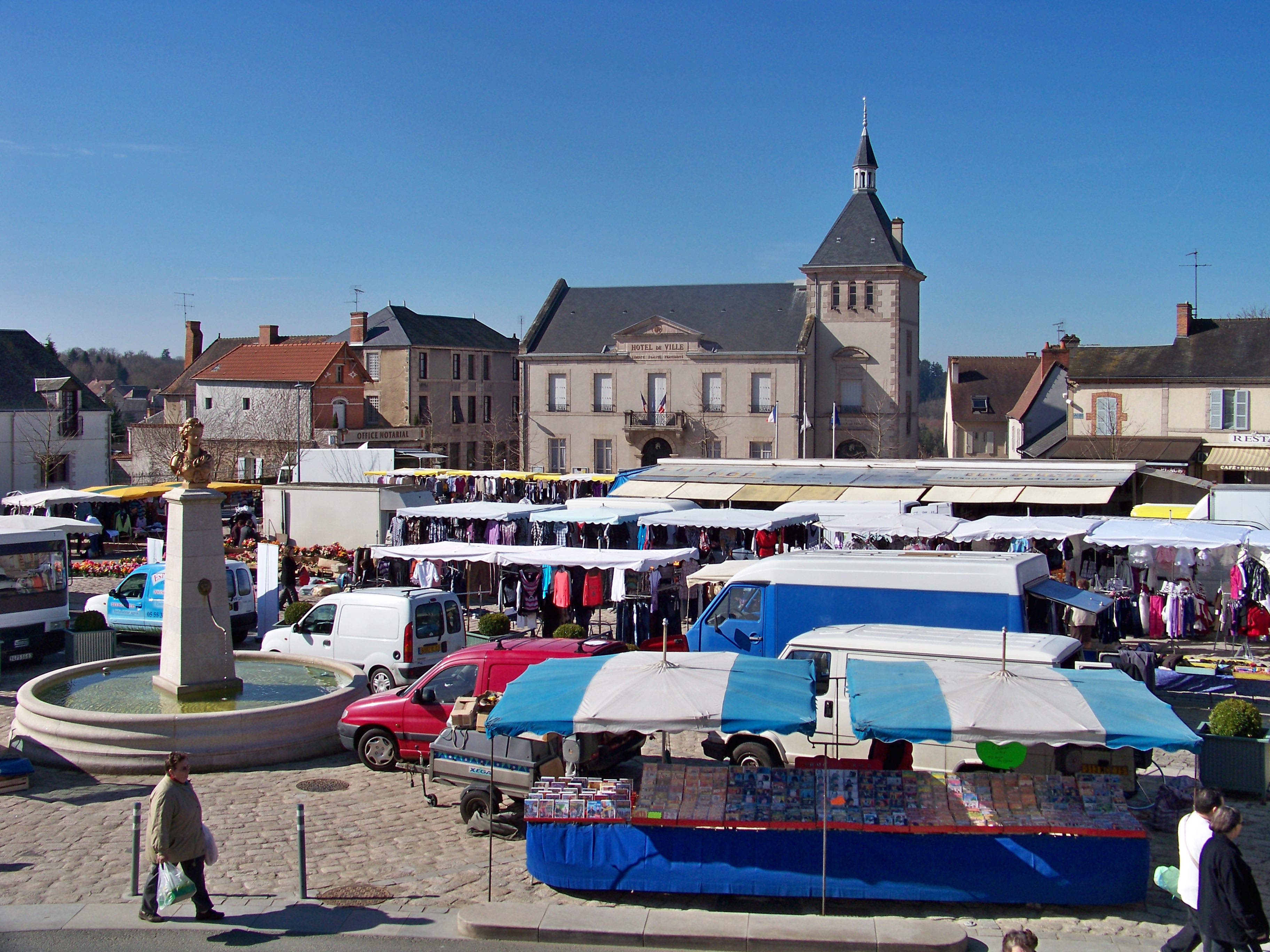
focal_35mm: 37
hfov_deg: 50.1
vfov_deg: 38.7
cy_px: 476
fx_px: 1357
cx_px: 635
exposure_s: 1/800
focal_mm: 6.75
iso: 64
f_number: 4
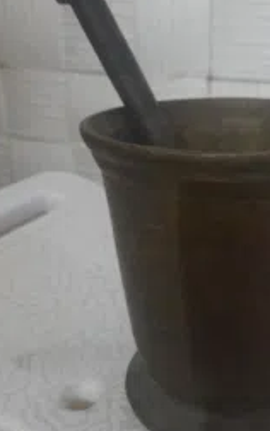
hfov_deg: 29.8
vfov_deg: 46.8
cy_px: 162
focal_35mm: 42
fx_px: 493
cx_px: 219
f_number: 2
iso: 400
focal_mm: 4.6
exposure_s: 1/50
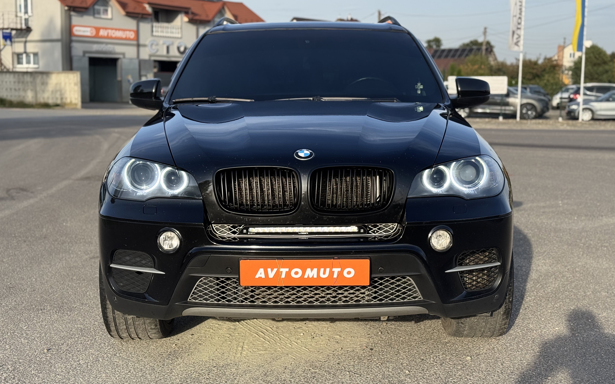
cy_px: 177
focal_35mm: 51
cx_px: 307
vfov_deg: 25.3
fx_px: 855
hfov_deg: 39.6
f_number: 1.78
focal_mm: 6.76
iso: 64
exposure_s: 1/2179
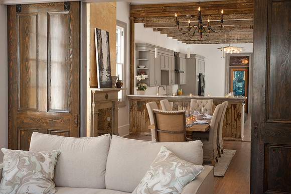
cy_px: 97
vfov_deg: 29.8
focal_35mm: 45
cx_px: 146
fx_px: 364
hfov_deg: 43.6
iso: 640
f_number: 7.1
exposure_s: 1/125
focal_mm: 45
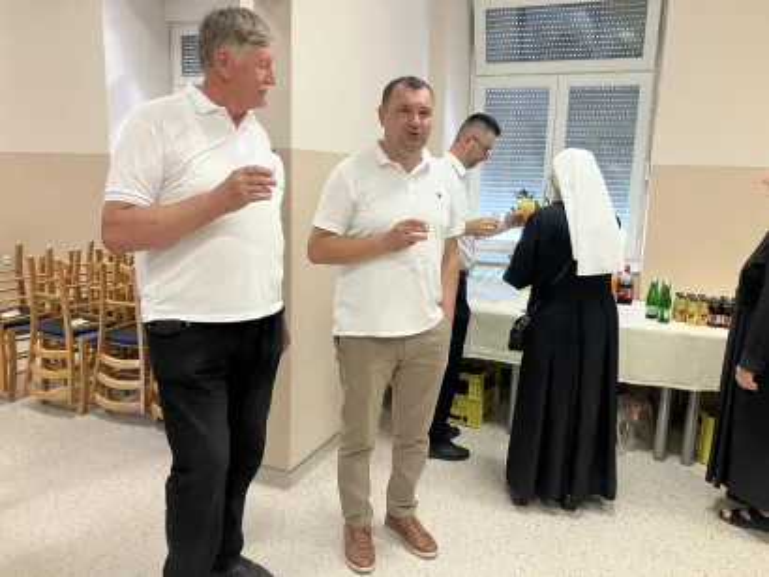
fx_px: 622
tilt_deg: -9.1
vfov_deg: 49.8
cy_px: 288
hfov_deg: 63.4
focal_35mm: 28
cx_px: 384
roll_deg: -0.9
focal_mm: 3.99
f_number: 1.8
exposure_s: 1/60
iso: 100
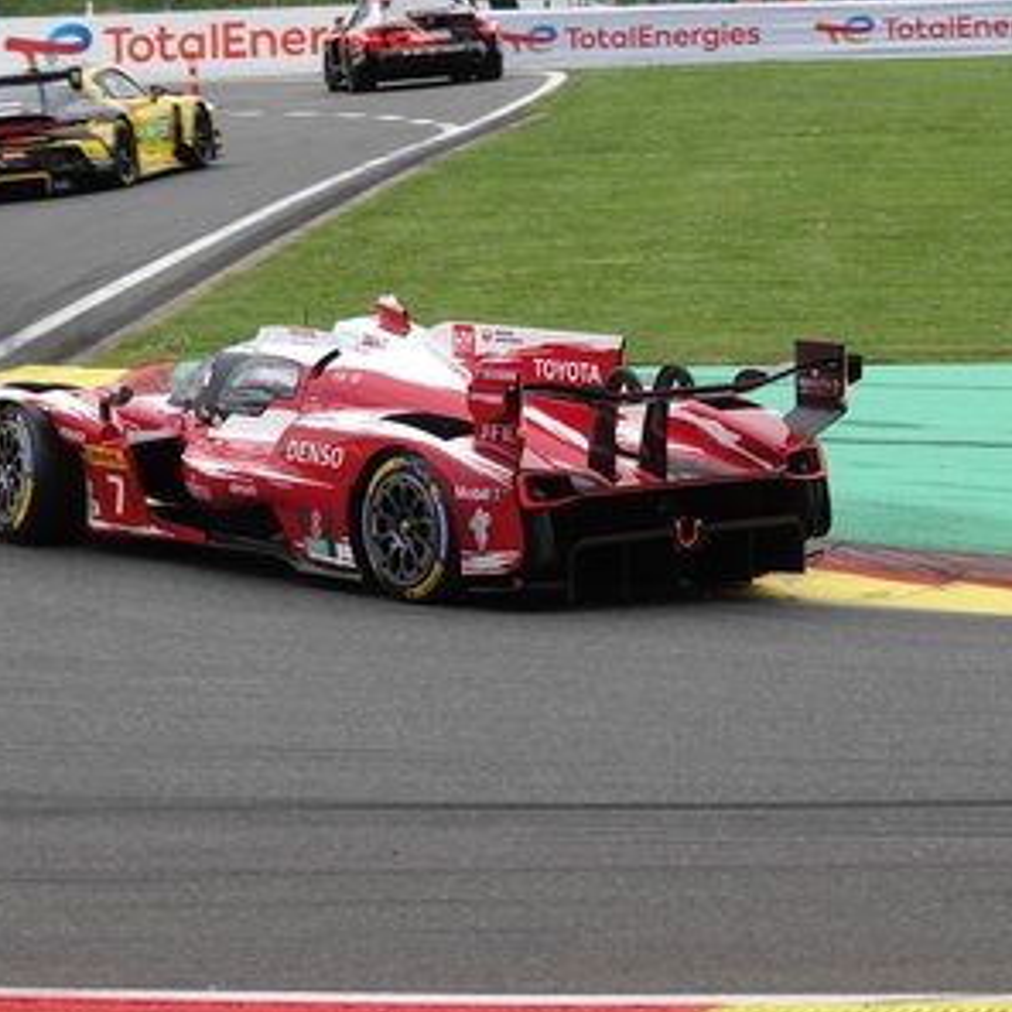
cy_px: 509
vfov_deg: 10.3
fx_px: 5590
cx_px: 397
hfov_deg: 10.3
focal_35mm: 169
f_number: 4
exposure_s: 1/800
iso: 160
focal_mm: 47.94
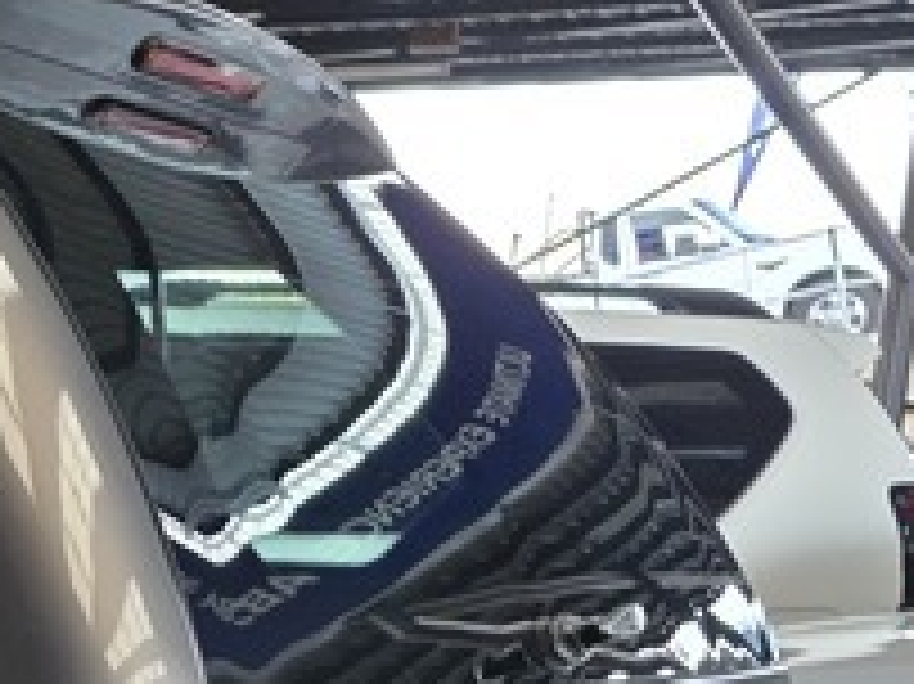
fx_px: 3061
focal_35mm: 116
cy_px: 927
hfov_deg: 14.0
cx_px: -977
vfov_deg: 12.3
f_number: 1.7
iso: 80
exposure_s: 1/180
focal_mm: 6.25
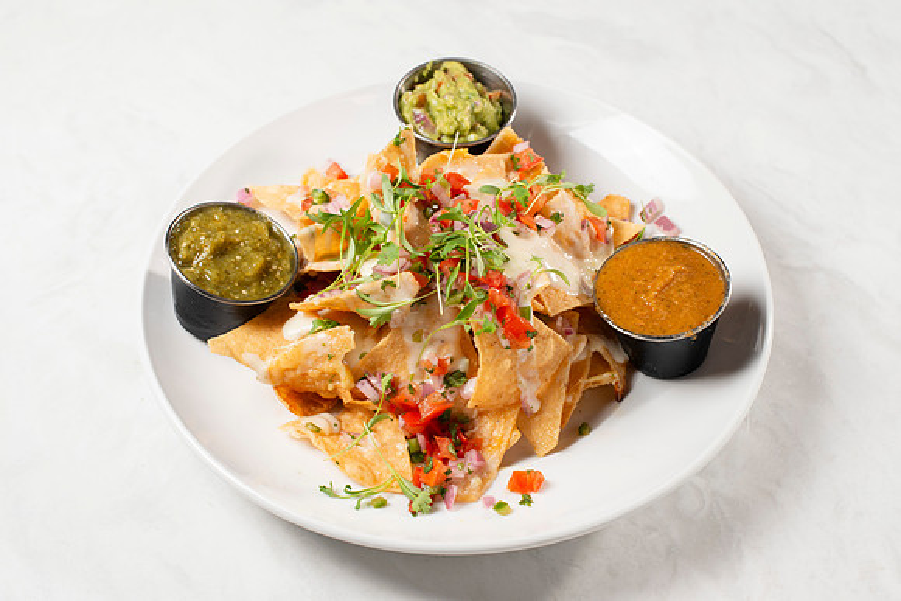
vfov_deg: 24.7
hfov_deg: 36.3
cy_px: 306
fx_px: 1373
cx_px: 457
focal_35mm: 55
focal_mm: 50
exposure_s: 1/250
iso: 250
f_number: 7.1
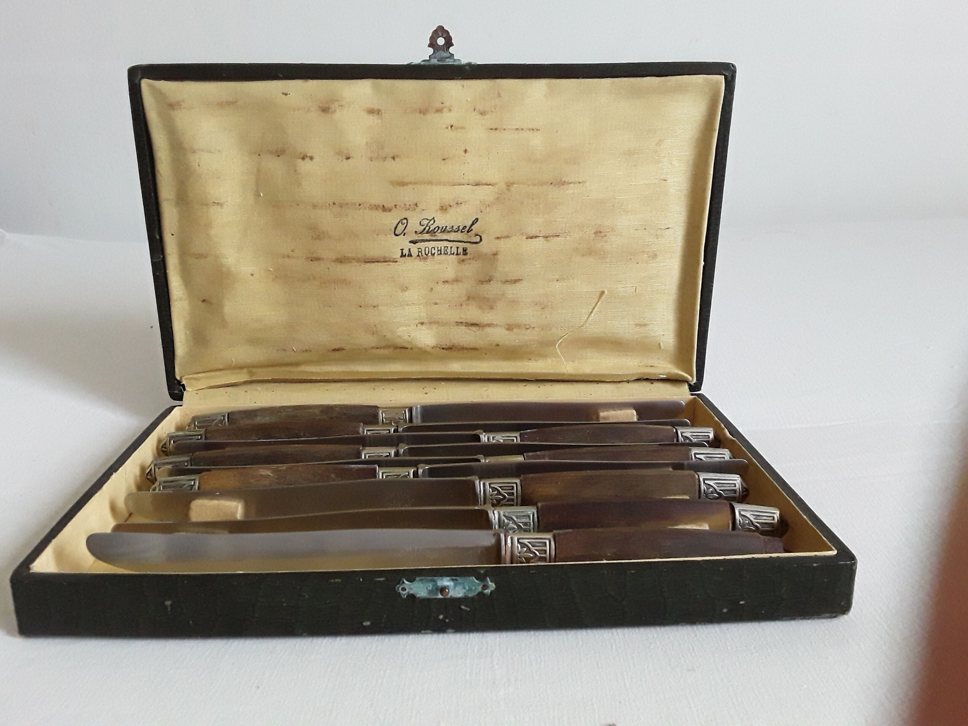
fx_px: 755
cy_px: 363
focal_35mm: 27
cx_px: 484
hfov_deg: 65.3
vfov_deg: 51.4
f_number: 1.9
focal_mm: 2.91
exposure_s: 1/224
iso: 400
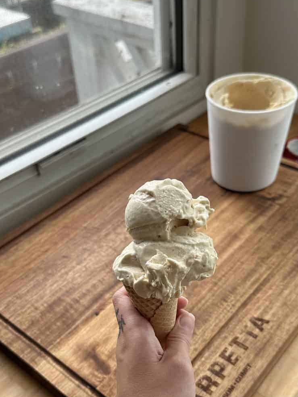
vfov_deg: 59.3
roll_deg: +4.5
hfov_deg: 46.5
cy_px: 243
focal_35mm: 30
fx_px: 344
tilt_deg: -43.3
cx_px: 180
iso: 64
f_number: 1.78
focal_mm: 6.86
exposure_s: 1/214
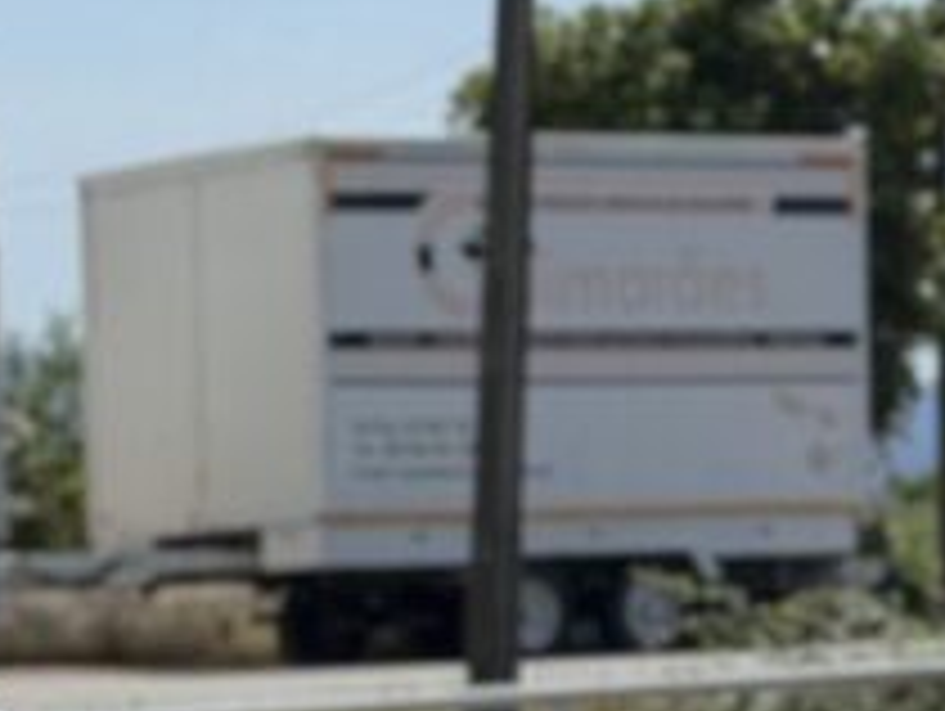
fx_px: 6395
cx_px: -670
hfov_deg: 8.2
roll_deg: +0.9
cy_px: 1323
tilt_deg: -7.8
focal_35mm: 234
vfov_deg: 6.2
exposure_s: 1/4098
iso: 100
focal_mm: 6.76
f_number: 1.78
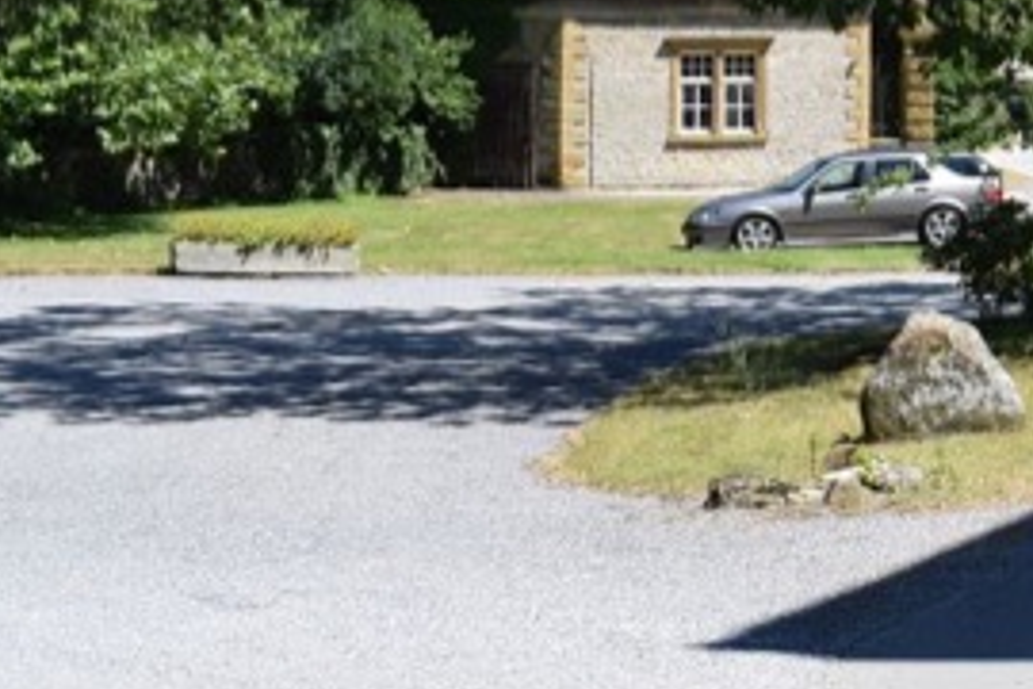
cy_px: -144
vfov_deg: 14.2
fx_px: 2682
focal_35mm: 93
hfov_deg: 19.3
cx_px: 1500
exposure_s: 1/320
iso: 200
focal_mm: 21
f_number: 9
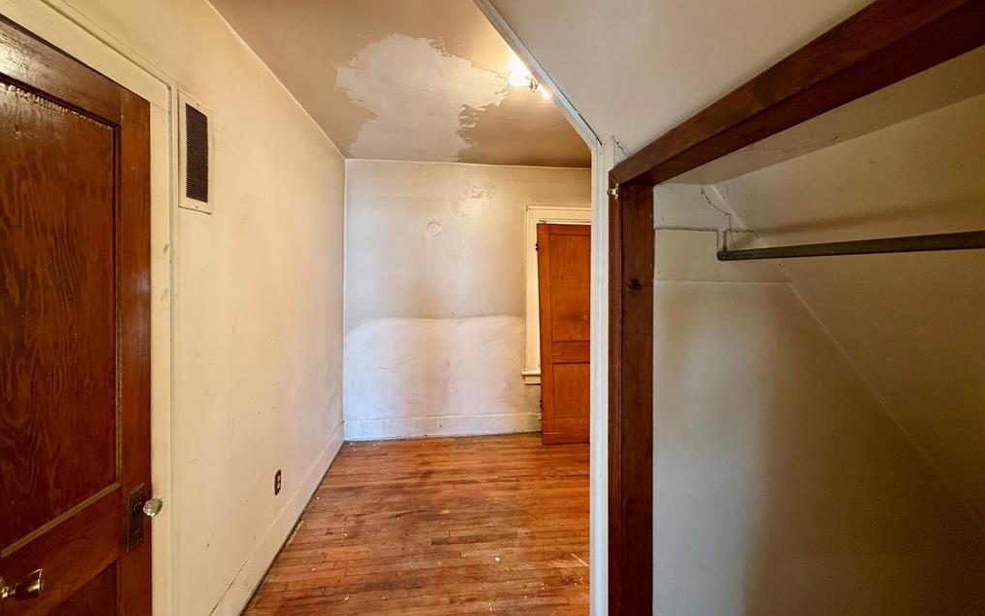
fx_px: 403
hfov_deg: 101.5
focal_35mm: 15
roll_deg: -0.5
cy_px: 279
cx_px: 489
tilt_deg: -0.6
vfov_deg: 74.6
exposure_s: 1/60
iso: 250
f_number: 2.2
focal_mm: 2.22
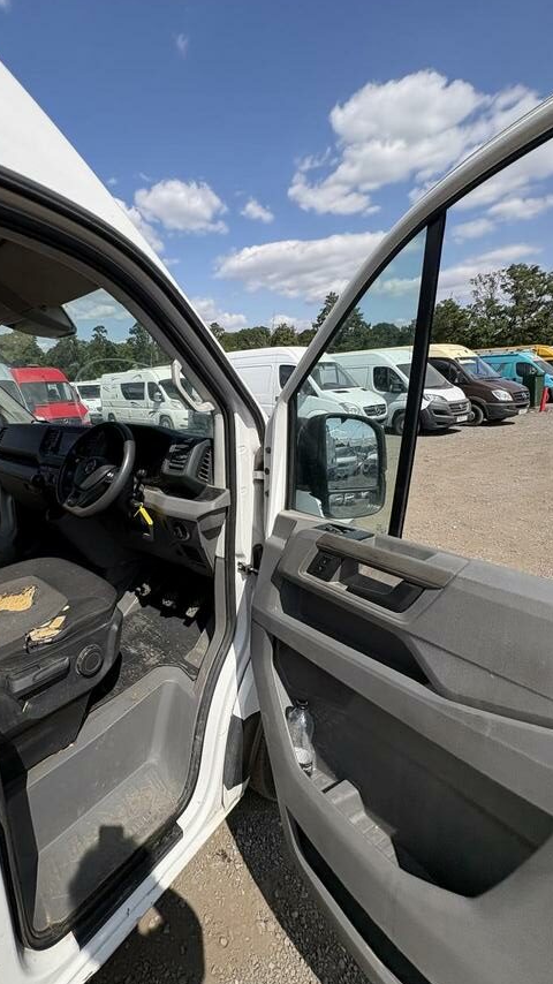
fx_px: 417
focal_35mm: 16
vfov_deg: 99.4
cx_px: 169
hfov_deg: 64.7
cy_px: 484
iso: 40
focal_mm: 2.22
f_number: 2.2
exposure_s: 1/1789
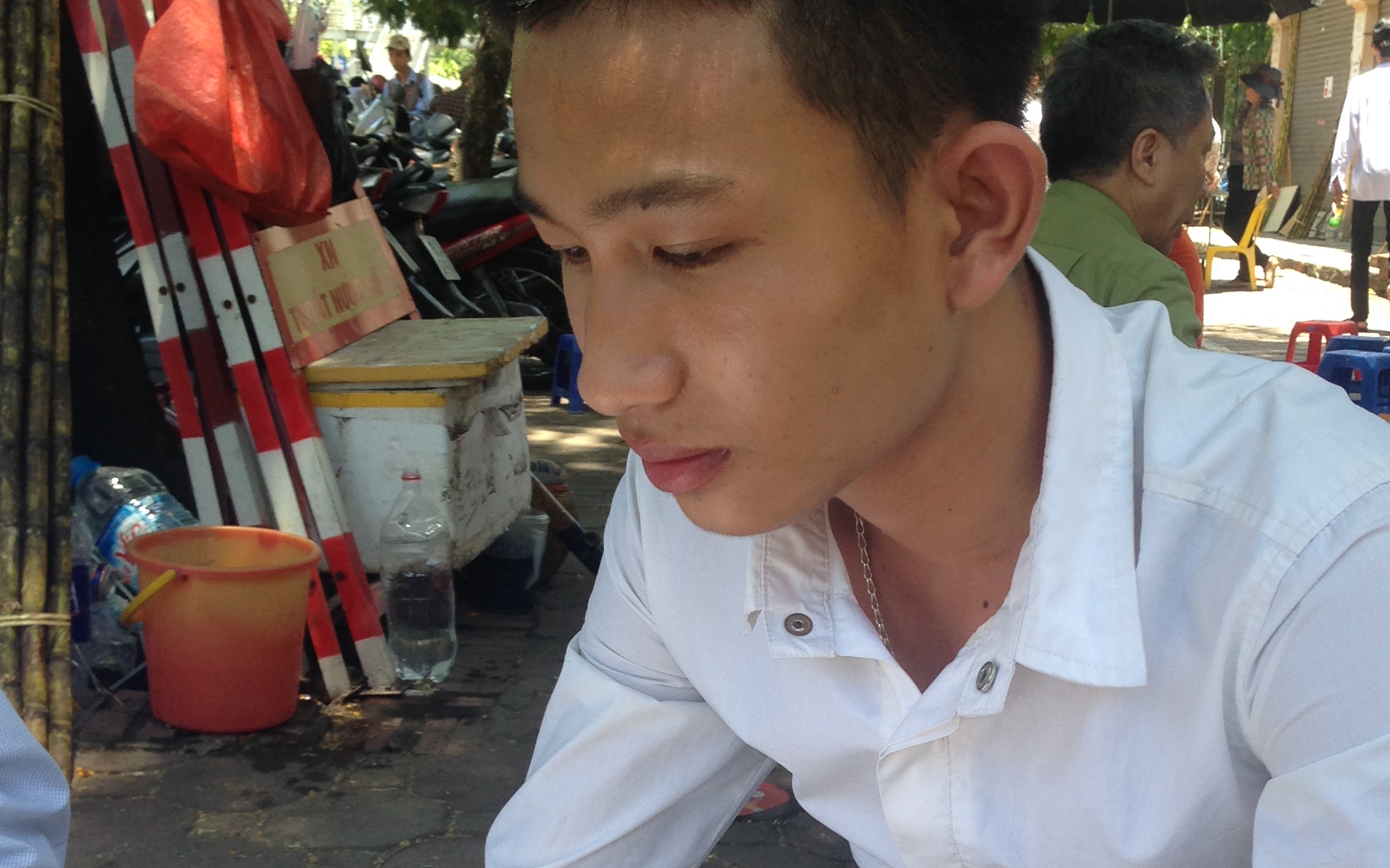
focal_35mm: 59
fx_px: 2235
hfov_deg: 34.4
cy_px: 655
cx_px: 829
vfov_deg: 21.8
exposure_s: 1/211
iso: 50
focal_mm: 4.12
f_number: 2.4
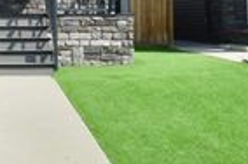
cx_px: -44
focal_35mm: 74
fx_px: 509
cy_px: -32
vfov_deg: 17.5
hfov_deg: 24.9
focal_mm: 14
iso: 100
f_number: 9
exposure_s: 1/200
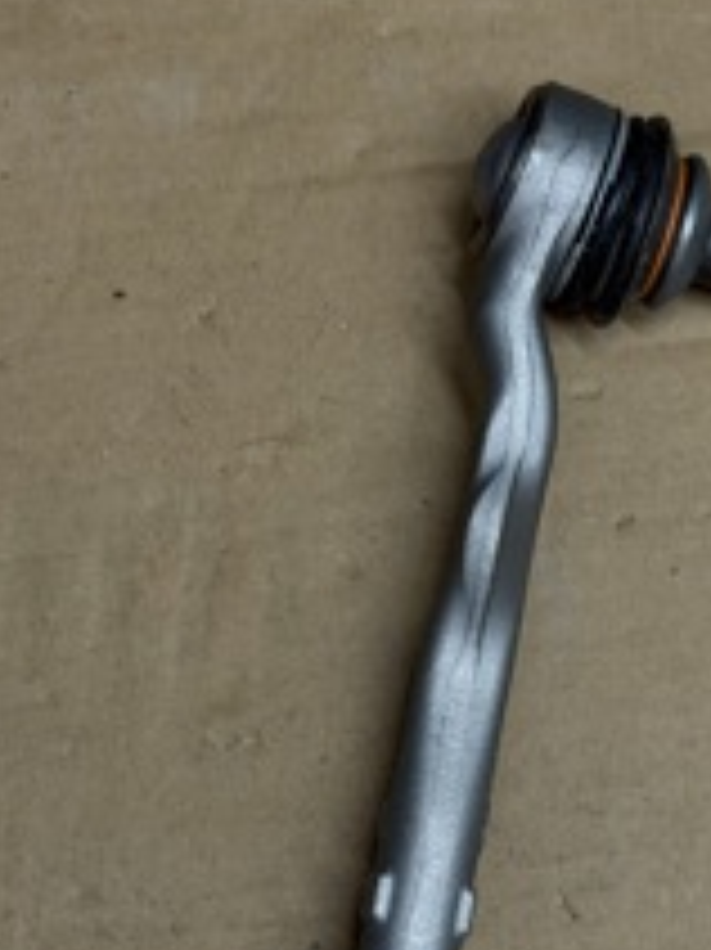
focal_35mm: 109
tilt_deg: -88.9
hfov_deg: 13.5
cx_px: 479
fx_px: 2988
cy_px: 1018
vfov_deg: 17.5
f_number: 1.78
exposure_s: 1/40
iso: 400
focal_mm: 6.76
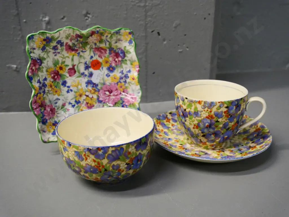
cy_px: 108
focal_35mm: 34
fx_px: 284
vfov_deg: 41.8
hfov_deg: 54.0
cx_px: 144
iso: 3200
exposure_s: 1/160
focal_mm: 17
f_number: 5
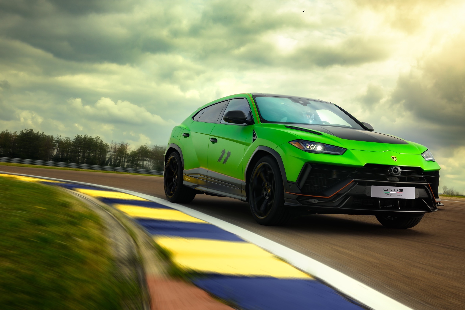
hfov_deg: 38.2
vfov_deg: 26.0
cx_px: 241
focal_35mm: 52
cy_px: 145
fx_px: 672
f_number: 11
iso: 64
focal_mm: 44
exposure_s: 1/60
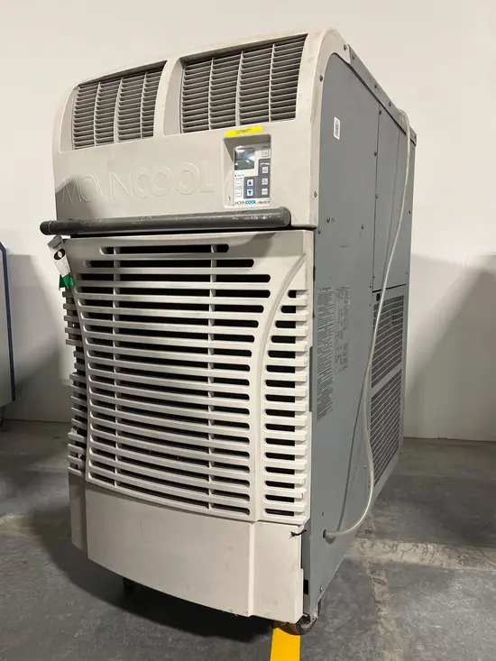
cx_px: 248
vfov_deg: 67.3
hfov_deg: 53.1
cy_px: 330
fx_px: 497
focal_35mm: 26
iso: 200
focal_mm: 5.1
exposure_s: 1/60
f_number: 1.6
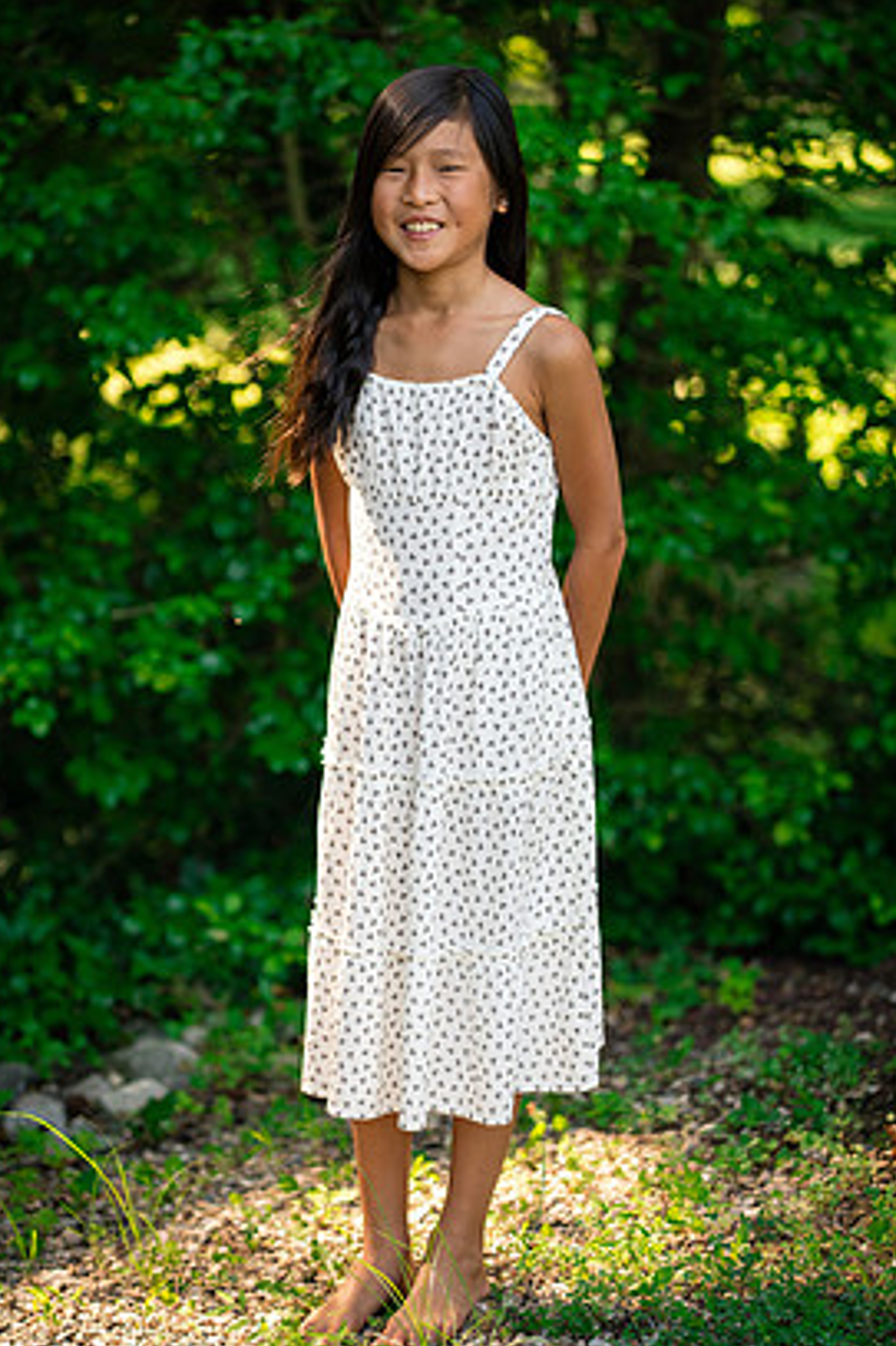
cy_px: 632
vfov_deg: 21.7
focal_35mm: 94
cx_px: 423
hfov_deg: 14.5
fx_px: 3512
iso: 800
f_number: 2.5
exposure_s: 1/1600
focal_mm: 85
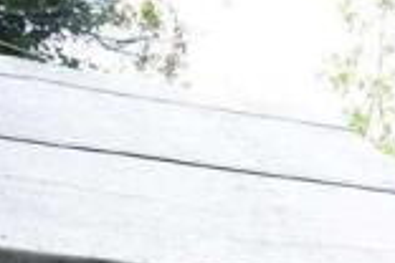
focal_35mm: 107
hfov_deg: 18.5
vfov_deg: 11.4
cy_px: 545
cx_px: 403
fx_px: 1175
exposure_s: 1/125
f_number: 5.6
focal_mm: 17
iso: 250
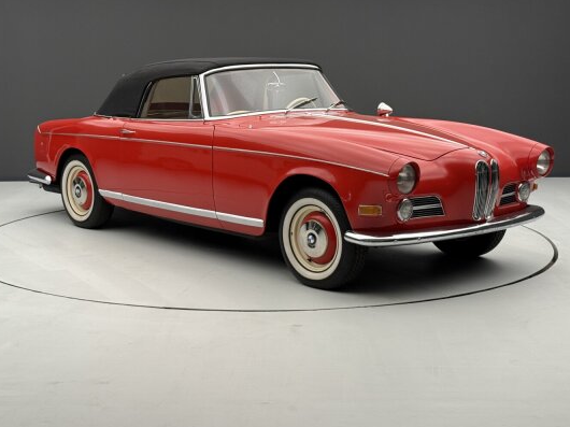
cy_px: 211
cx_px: 244
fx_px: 955
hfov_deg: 33.2
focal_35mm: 58
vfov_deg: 25.2
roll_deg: +0.3
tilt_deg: -9.3
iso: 100
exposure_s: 1/99
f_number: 1.78
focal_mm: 6.76
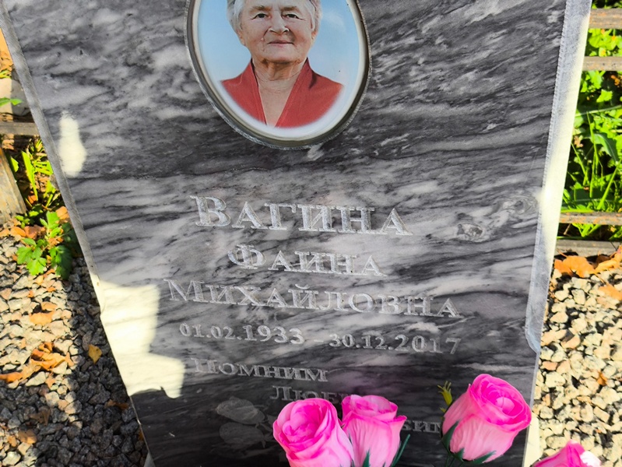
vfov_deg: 29.1
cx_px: 311
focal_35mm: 50
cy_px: 234
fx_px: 899
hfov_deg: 38.2
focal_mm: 4.71
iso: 50
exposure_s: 1/772
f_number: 1.7
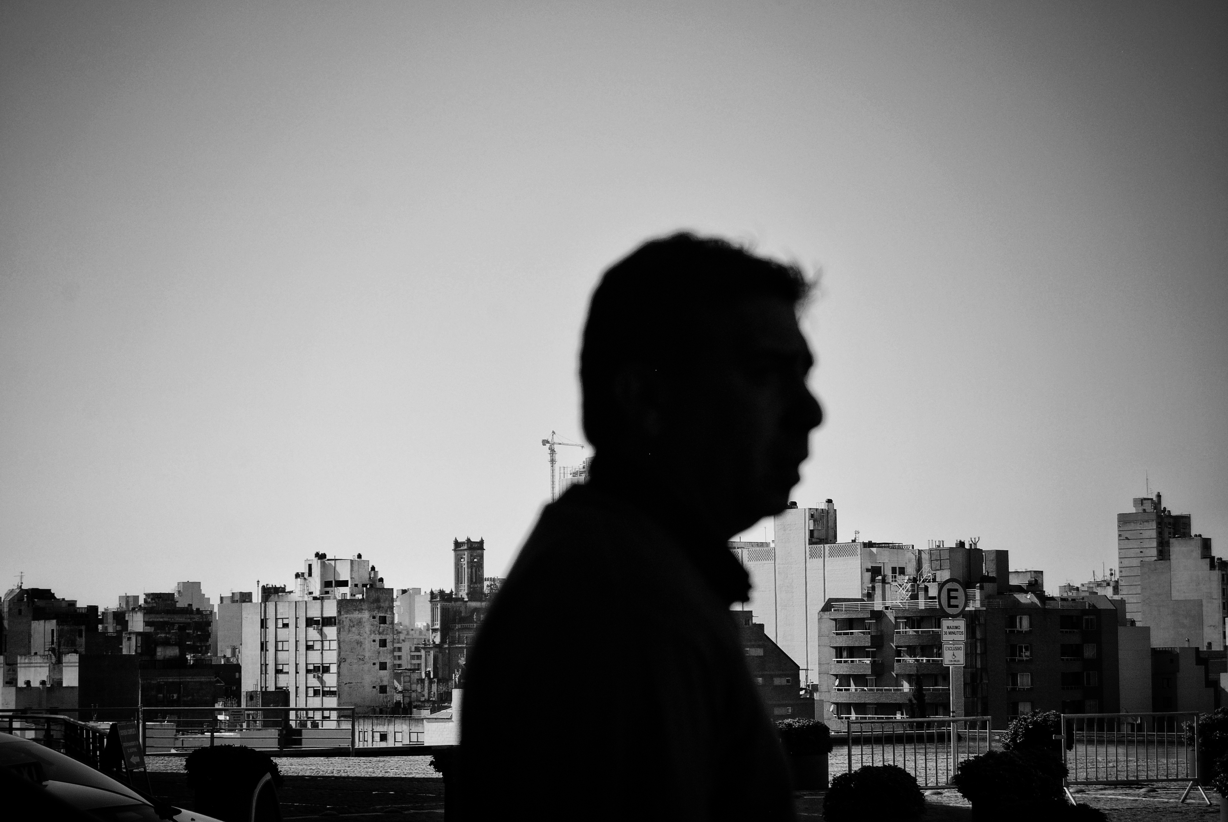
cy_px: 411
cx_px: 614
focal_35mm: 82
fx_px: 2818
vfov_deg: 16.6
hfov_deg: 24.6
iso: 400
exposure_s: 1/2500
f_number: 5.6
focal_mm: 55
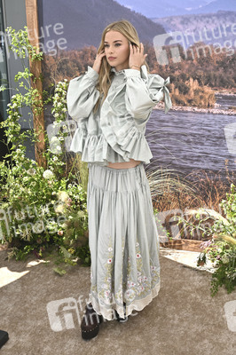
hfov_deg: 36.8
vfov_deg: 53.2
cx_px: 118
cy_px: 178
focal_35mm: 36
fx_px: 355
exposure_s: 1/320
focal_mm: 36
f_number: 8
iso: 250
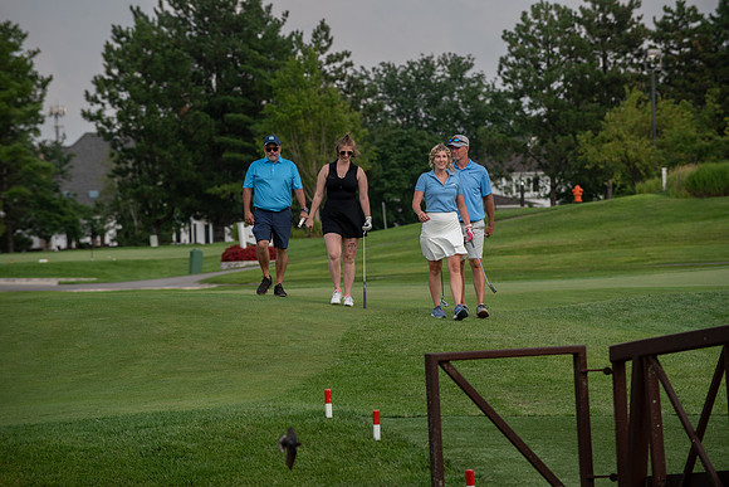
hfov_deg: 10.3
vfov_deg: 6.9
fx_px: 4051
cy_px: 244
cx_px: 364
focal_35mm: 200
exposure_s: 1/1600
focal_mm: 200
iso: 250
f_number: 5
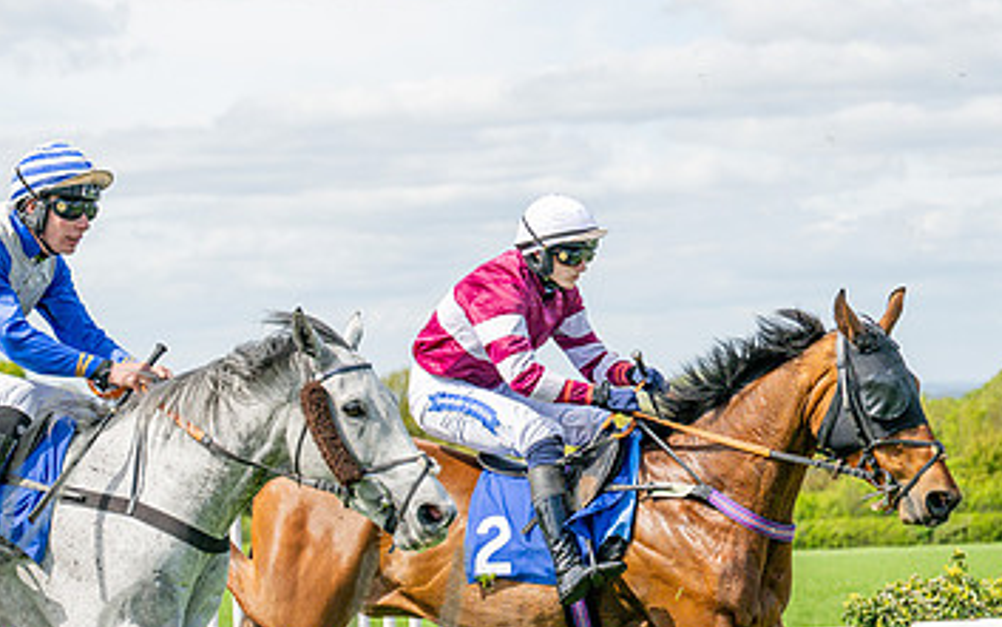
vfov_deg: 8.5
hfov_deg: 13.5
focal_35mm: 153
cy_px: 614
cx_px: 17
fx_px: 4180
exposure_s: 1/3200
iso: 400
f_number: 4
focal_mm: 71
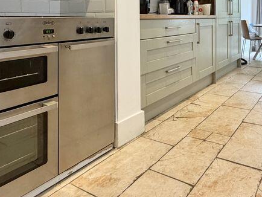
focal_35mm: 33
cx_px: 188
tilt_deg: -1.3
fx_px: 250
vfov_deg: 40.1
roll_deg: +0.0
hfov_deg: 53.4
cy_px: 23
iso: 200
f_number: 2.2
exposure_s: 1/50
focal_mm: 2.22
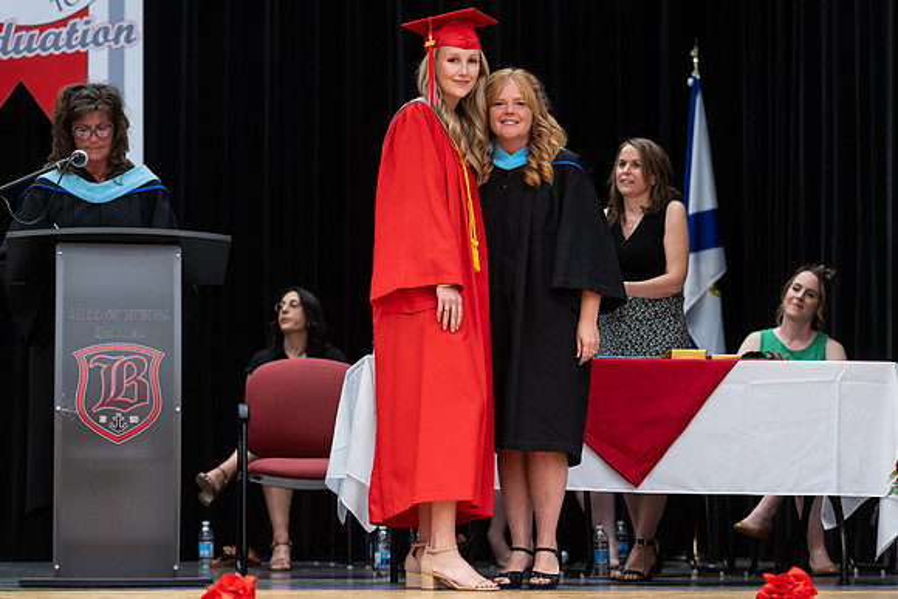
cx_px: 448
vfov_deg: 12.4
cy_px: 374
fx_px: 2756
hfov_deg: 18.5
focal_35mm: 110
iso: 1000
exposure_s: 1/200
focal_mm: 85
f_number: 2.8
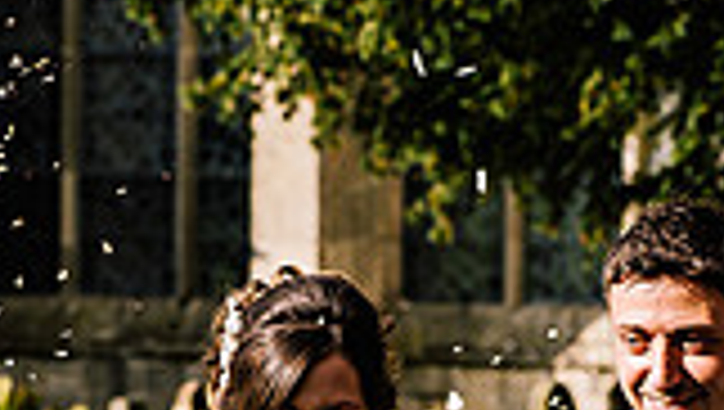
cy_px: 439
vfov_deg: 3.8
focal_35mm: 321
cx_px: 315
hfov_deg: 6.7
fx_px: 6170
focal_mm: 85
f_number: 5
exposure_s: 1/400
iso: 64
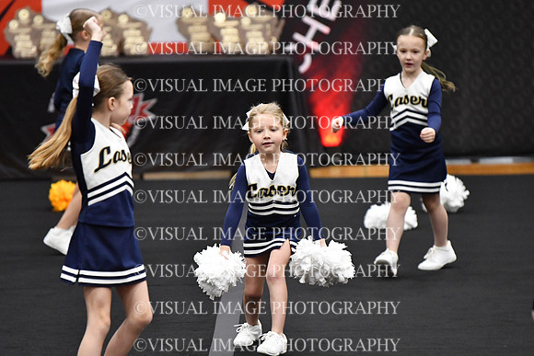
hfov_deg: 7.2
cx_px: 267
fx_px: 4228
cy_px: 178
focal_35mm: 285
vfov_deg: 4.8
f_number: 2.8
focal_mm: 190
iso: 5000
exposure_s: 1/800
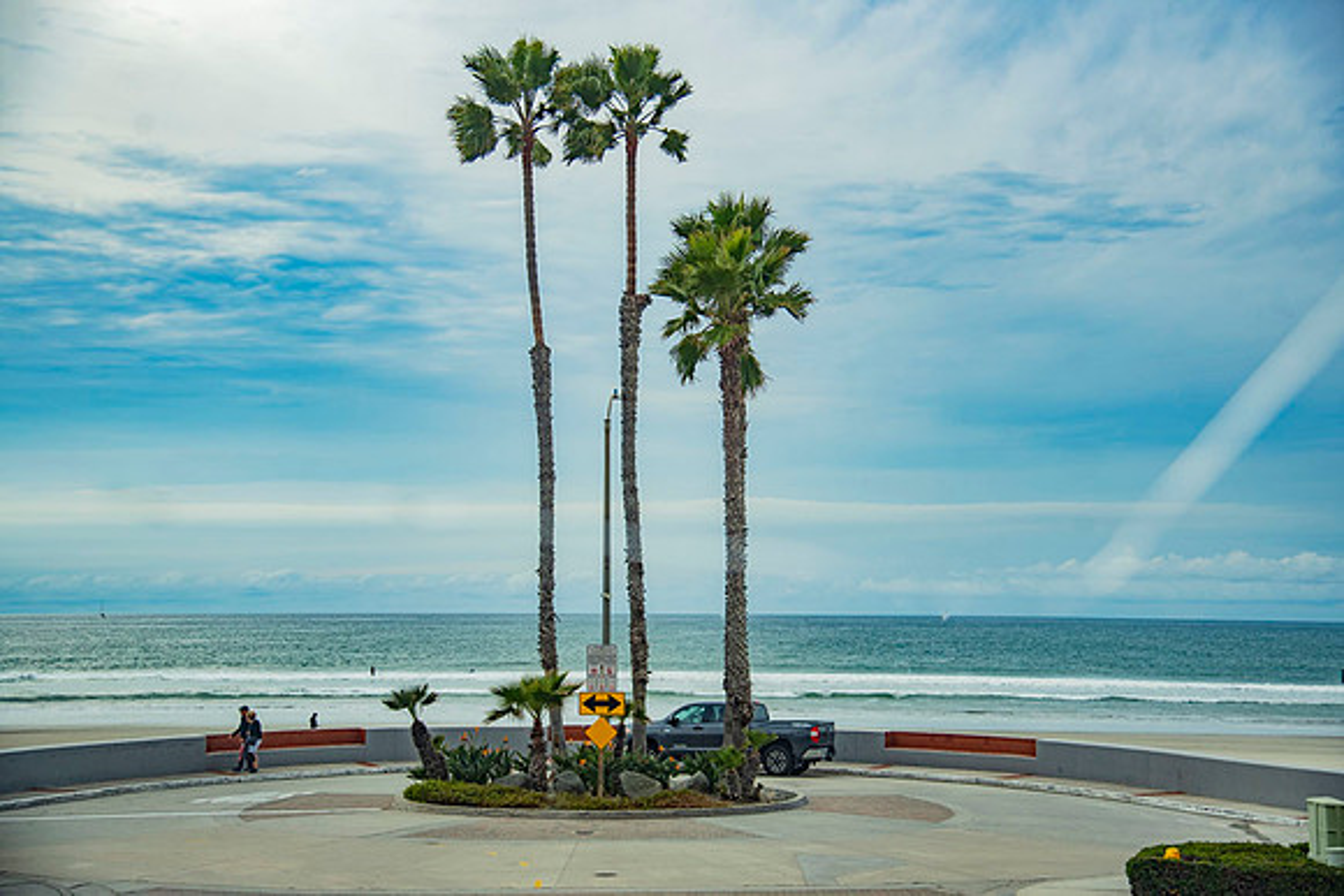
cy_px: 448
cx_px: 672
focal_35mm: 50
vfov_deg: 27.0
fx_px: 1867
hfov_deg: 39.6
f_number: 4
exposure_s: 1/1250
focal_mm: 50
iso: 400
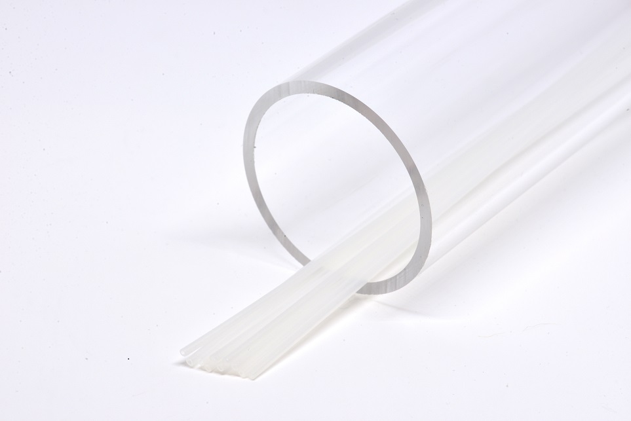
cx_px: 316
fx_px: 1841
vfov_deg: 13.1
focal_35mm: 105
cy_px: 210
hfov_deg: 19.4
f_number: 25
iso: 200
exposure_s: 1/15
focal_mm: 105
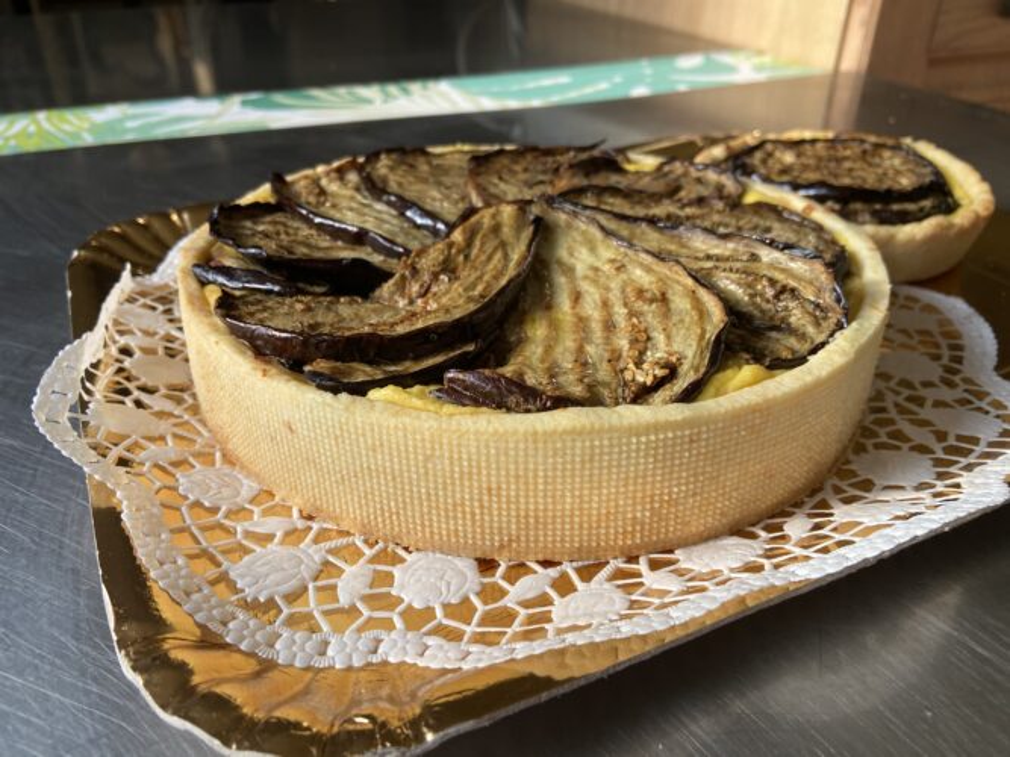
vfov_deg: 53.0
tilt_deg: -32.9
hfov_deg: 67.3
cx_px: 505
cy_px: 378
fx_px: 758
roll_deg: -0.7
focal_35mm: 26
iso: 50
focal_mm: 4.25
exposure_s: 1/122
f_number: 1.8
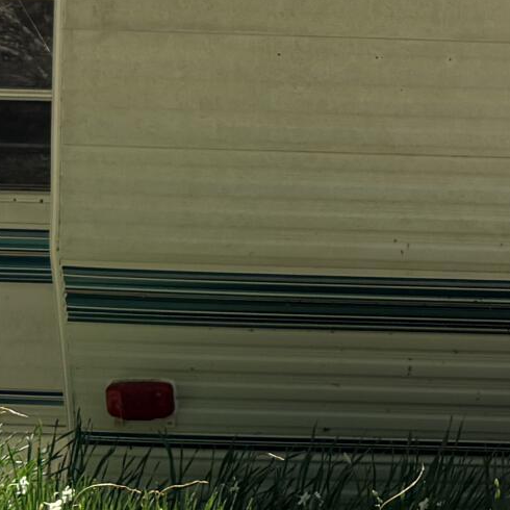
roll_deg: -1.5
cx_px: 904
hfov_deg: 12.3
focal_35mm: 130
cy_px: -1
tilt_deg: -0.9
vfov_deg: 13.2
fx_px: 2167
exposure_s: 1/3279
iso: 80
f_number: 1.78
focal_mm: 6.76
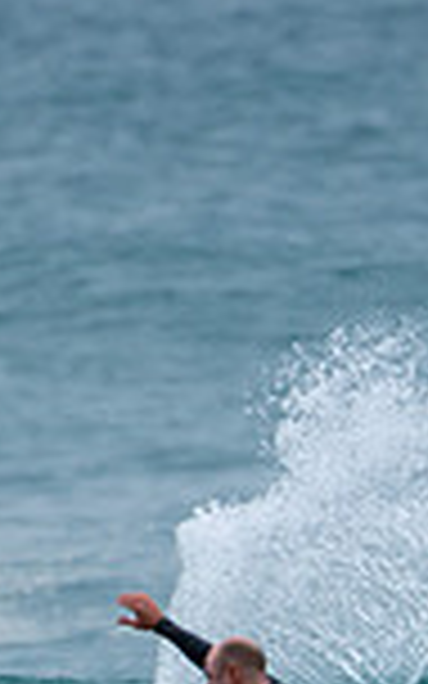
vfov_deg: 0.7
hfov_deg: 0.5
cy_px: 817
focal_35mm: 2913
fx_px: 54365
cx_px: 333
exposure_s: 1/1000
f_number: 5.6
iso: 250
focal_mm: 500
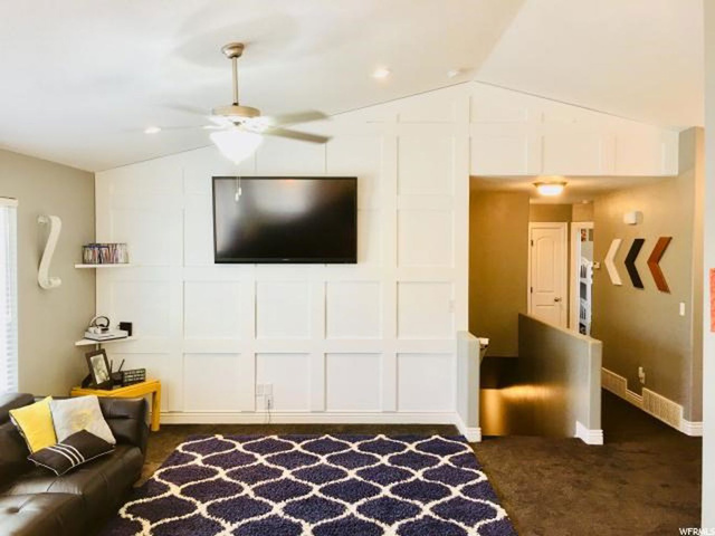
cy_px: 268
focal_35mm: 29
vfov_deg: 48.2
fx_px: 599
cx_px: 358
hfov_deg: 61.7
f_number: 2.2
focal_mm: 4.15
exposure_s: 1/15
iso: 25
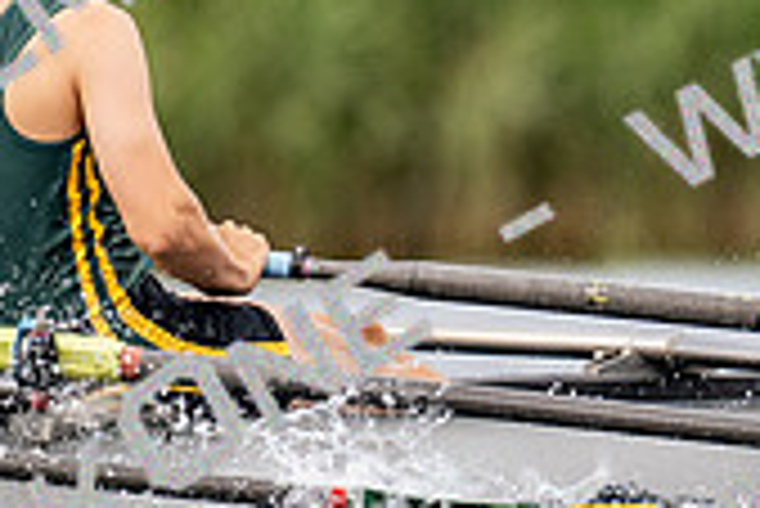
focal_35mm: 3097
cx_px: 1183
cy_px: 200
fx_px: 65436
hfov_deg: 0.7
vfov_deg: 0.4
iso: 360
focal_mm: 600
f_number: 4
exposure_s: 1/2500
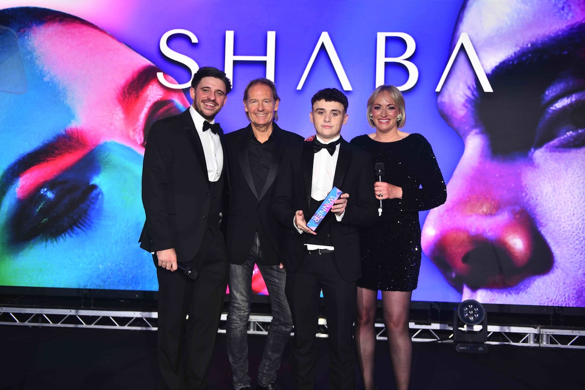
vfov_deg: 37.9
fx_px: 569
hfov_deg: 54.4
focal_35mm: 35
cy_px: 195
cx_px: 292
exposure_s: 1/80
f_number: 2.8
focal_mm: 35
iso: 250
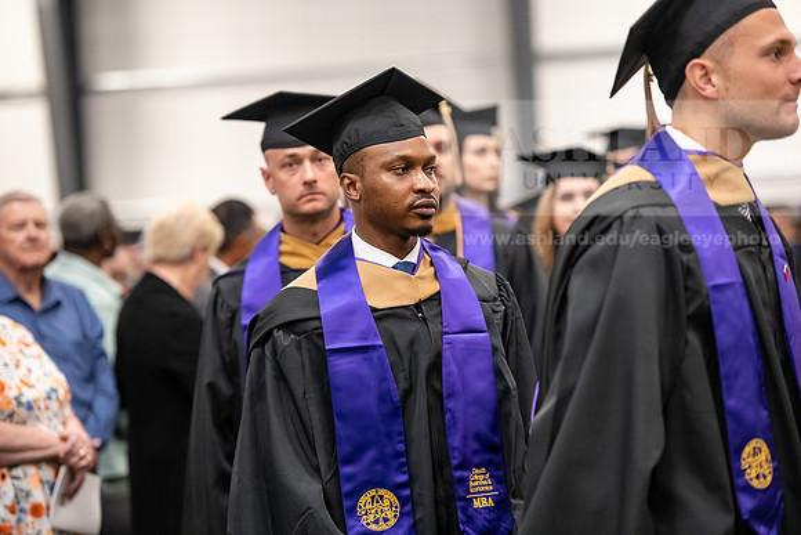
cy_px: 268
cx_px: 400
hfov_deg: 15.2
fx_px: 3004
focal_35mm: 135
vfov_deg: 10.2
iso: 3200
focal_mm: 135
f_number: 3.2
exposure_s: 1/200
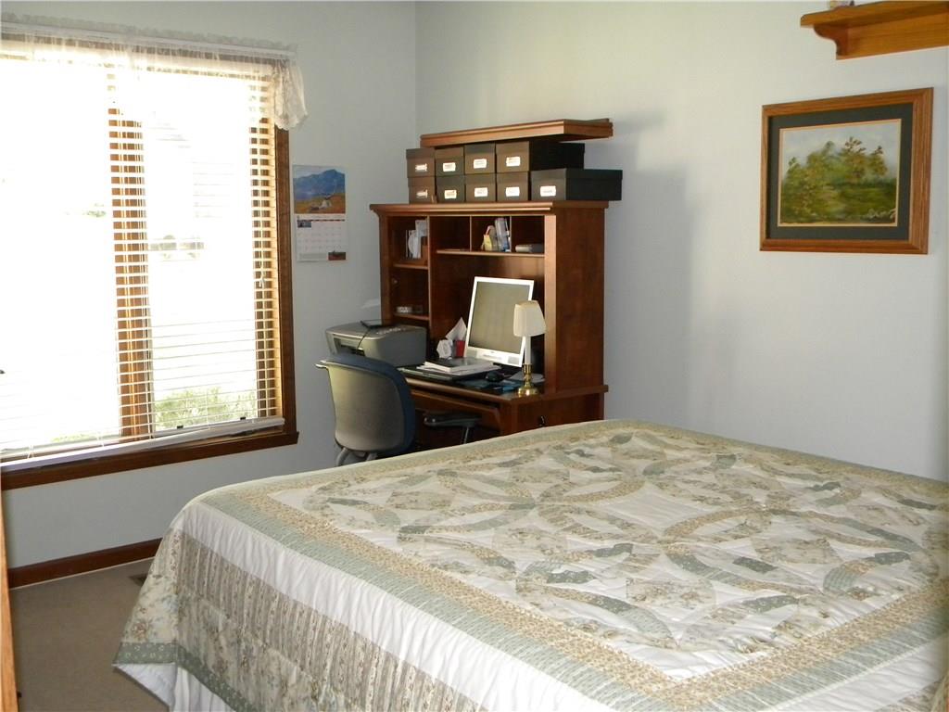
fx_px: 987
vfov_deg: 39.7
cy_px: 356
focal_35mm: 36
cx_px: 474
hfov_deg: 51.4
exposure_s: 1/30
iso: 400
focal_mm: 6.4
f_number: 3.7
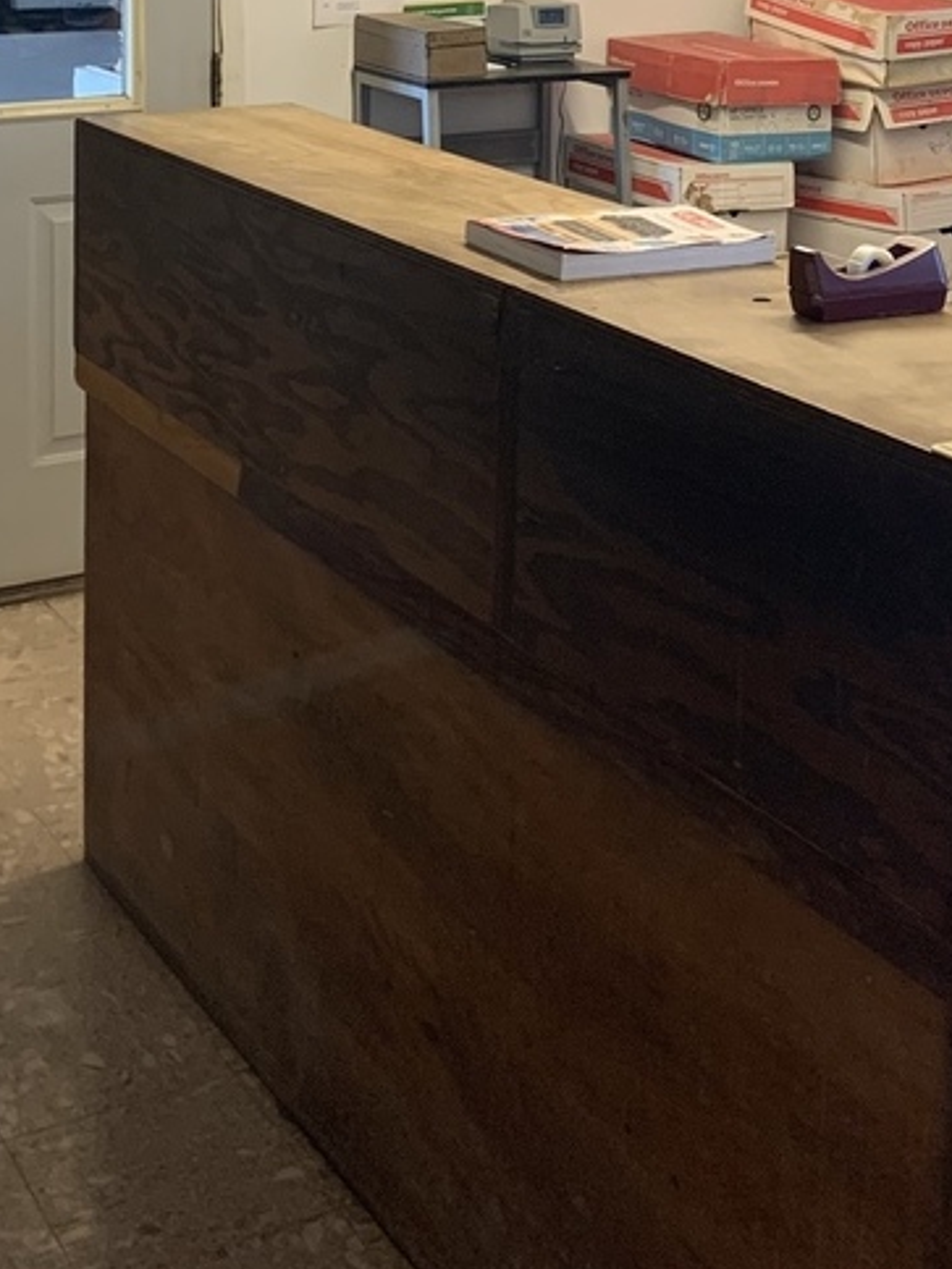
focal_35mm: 58
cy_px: 18
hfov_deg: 25.2
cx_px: 446
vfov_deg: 31.0
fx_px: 2127
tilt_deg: -4.8
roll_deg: -2.1
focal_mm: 4.25
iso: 125
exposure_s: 1/60
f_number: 1.8
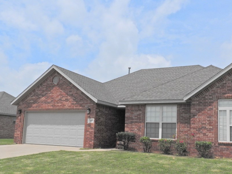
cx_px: 139
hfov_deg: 48.7
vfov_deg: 37.6
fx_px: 255
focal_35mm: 38
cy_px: 101
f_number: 8
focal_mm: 5.4
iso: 400
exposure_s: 1/2500
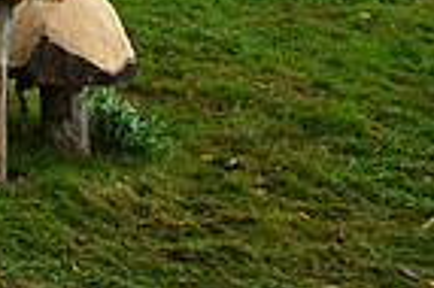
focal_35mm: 146
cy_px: -259
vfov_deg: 8.9
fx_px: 1758
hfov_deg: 12.5
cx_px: -425
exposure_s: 1/1250
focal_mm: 36
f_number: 4.5
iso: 1250
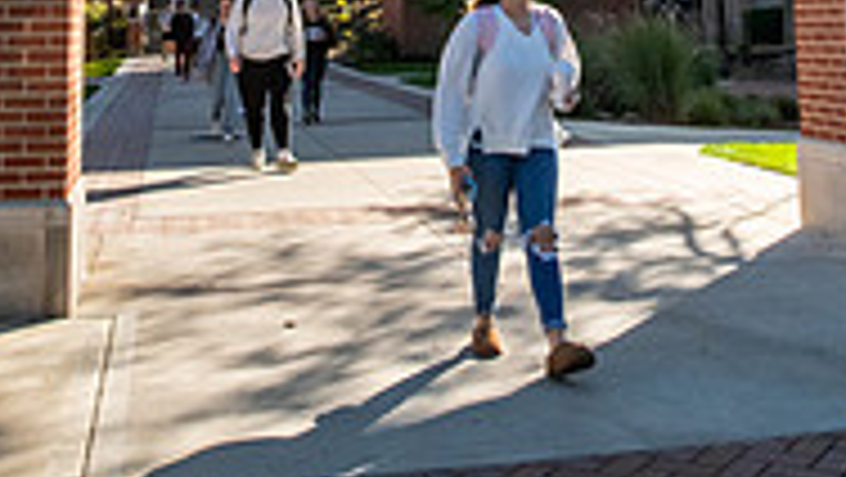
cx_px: 378
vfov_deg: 19.4
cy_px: -209
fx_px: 1234
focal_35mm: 55
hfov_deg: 37.8
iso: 1000
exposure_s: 1/160
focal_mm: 17
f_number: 22
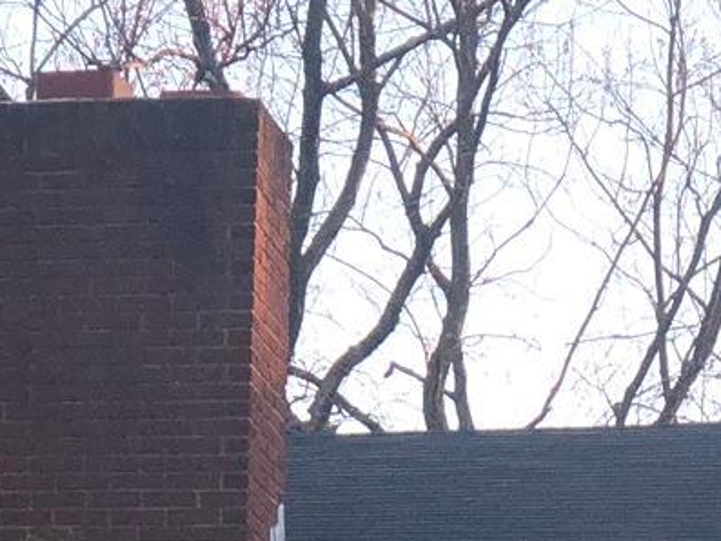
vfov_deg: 5.0
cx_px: 716
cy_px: 915
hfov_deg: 6.7
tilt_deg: +8.9
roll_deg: -1.0
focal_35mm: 294
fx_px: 6125
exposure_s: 1/220
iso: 20
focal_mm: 6.6
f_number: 2.8
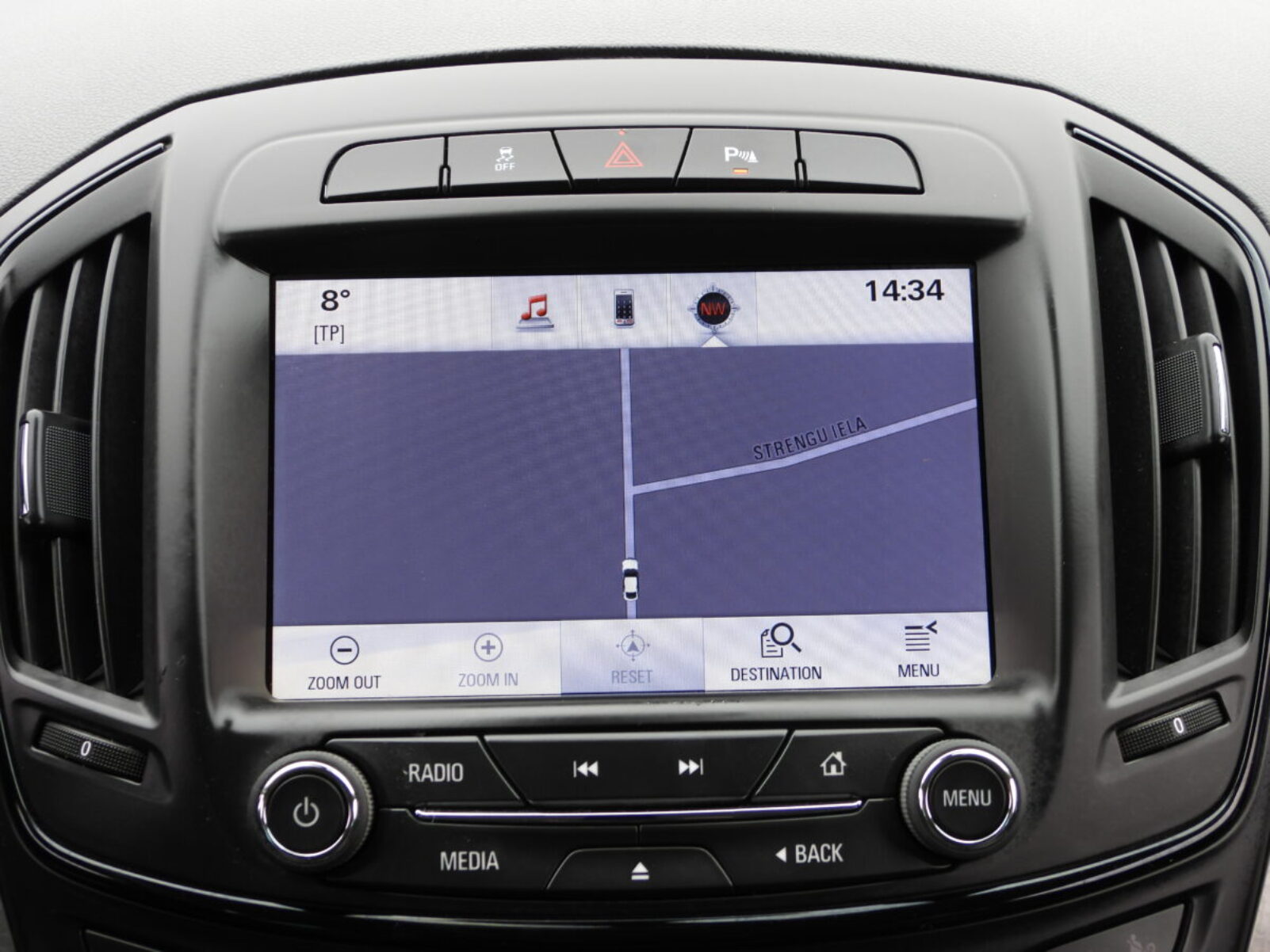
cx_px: 635
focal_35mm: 55
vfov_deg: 26.6
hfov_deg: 34.9
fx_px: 2018
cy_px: 476
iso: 100
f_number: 3.5
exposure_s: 1/60
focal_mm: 9.8
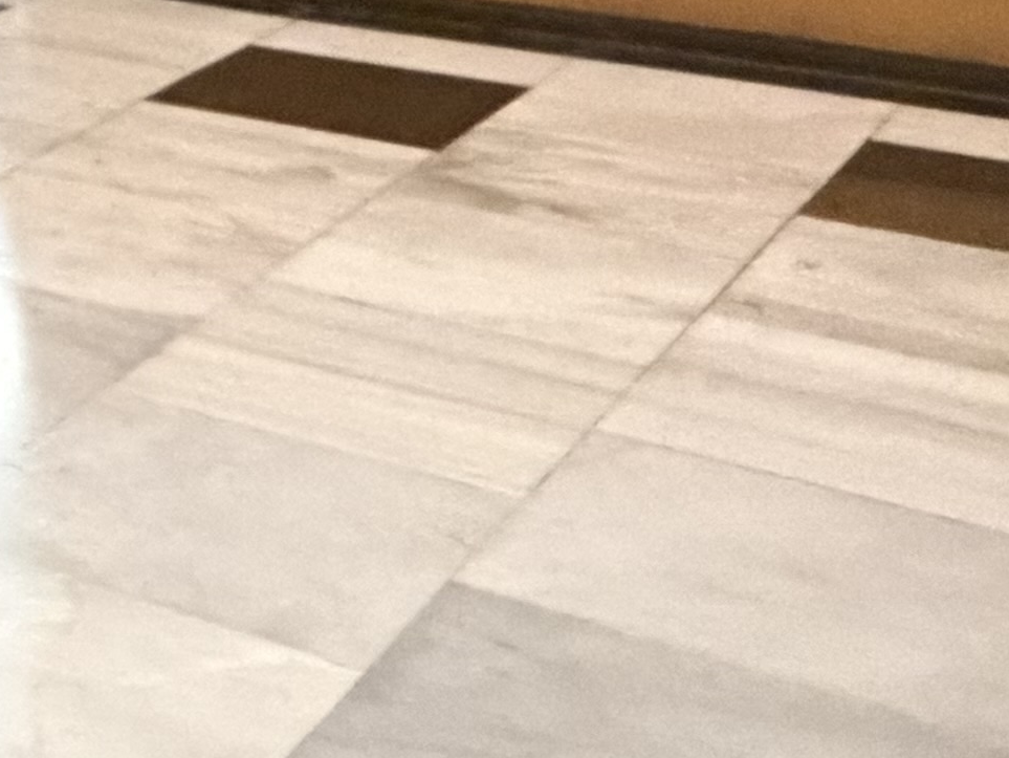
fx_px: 2420
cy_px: -610
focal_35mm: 83
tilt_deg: -1.2
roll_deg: +3.3
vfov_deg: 15.3
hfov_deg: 21.7
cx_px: -222
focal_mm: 2.22
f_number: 2.2
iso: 1600
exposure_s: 1/25
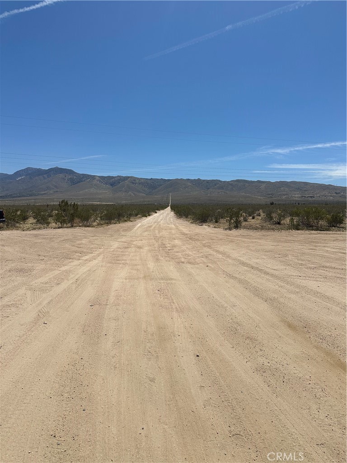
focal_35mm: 24
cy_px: 232
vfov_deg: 71.6
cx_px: 174
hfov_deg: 56.8
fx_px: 321
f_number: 1.78
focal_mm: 6.86
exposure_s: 1/13699
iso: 80
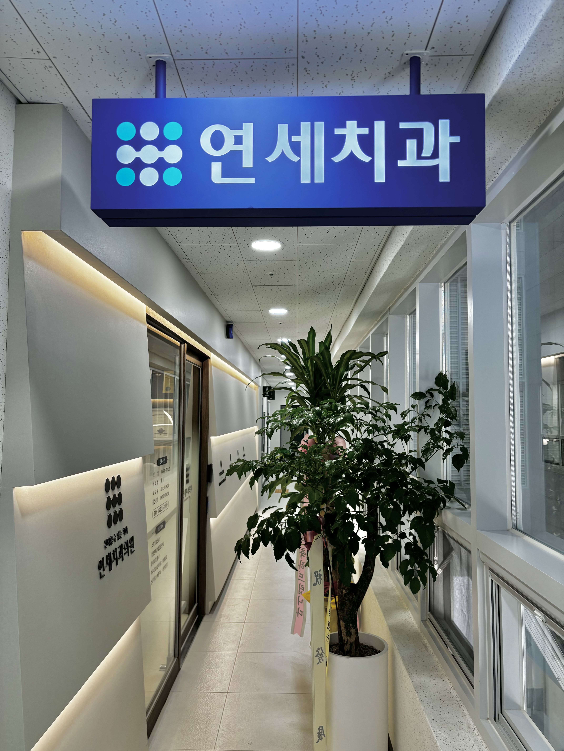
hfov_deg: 53.1
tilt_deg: +2.1
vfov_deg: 67.3
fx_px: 565
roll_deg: -1.1
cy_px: 376
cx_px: 282
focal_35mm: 26
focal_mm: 5.96
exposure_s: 1/120
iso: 100
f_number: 1.6
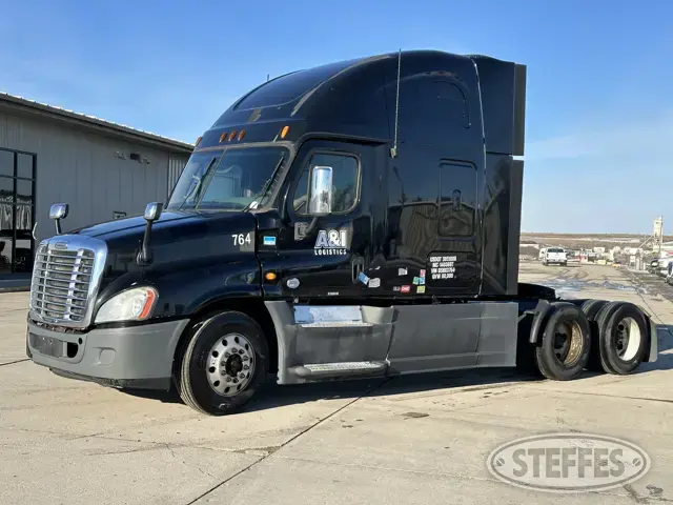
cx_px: 336
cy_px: 252
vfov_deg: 30.3
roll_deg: -1.4
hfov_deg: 39.7
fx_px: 933
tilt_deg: -0.9
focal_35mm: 48
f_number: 1.78
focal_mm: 6.86
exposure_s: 1/2597
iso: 64
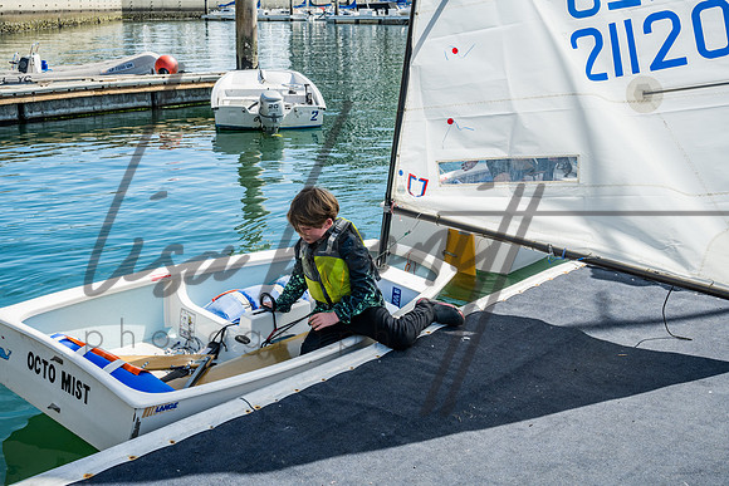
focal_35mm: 46
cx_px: 364
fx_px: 932
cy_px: 243
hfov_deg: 42.7
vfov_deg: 29.3
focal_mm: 46
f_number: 10
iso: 250
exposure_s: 1/160
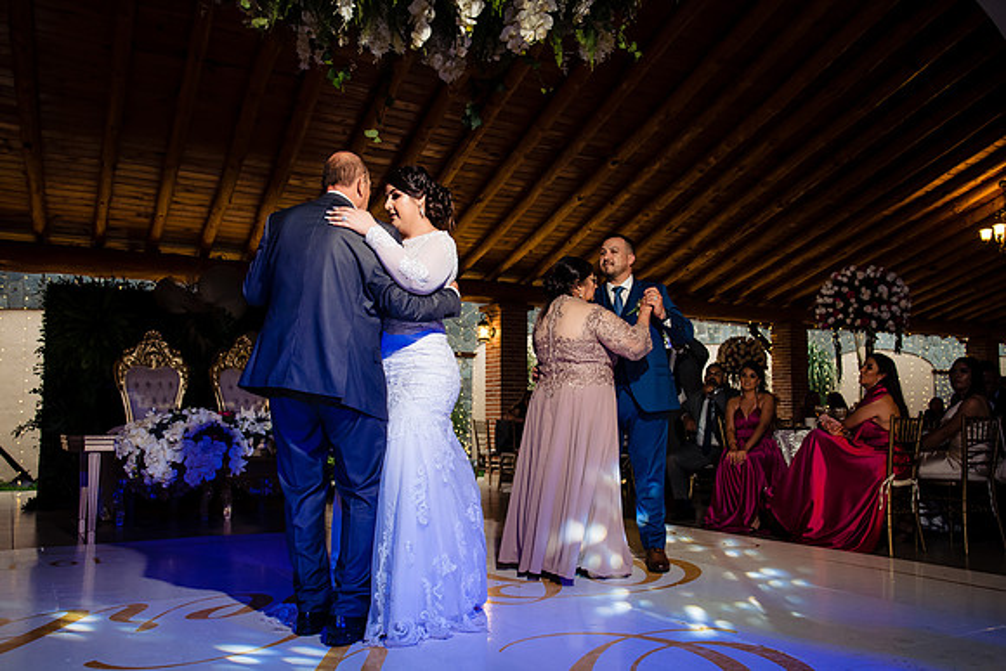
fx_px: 875
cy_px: 336
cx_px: 503
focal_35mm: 31
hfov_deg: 59.8
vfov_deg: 42.0
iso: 2000
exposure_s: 1/200
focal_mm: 30
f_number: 6.3
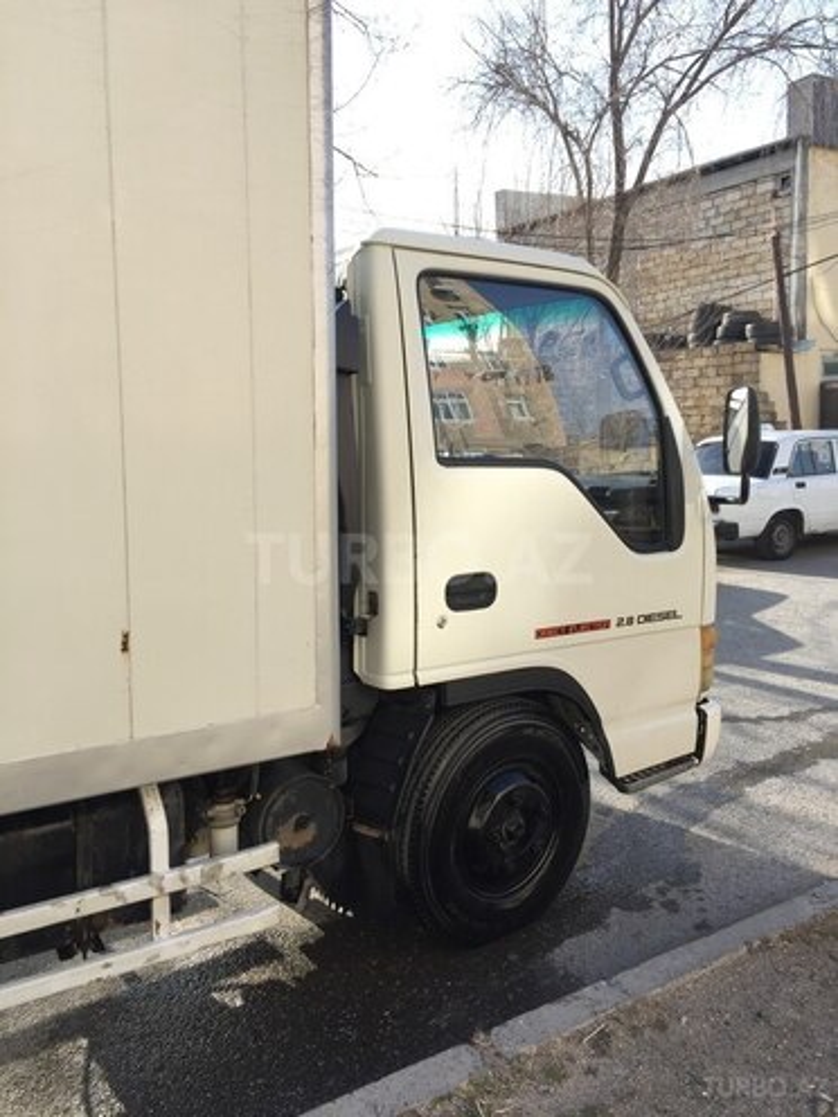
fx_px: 936
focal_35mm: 29
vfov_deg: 61.7
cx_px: 419
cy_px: 558
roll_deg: +2.7
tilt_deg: -6.4
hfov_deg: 48.2
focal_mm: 4.15
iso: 32
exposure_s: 1/527
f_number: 2.2
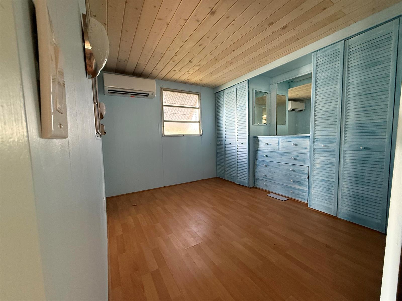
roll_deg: +1.9
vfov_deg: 85.7
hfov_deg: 102.1
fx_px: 163
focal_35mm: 14
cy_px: 150
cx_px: 201
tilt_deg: -4.5
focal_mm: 2.22
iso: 400
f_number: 2.2
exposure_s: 1/60
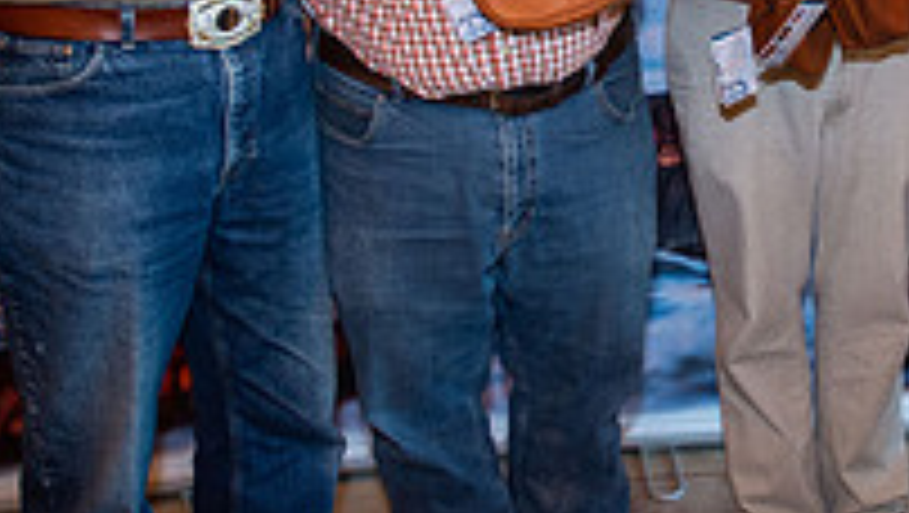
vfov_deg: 19.3
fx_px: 1447
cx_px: 778
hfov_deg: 33.4
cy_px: -36
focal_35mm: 60
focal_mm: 20
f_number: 2.8
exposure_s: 1/60
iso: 800
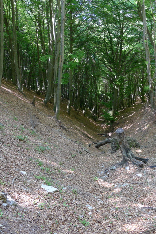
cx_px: 94
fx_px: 260
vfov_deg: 48.0
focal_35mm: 40
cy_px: 89
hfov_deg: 33.3
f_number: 2.2
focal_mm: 6.8
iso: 160
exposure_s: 1/60
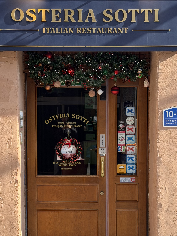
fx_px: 504
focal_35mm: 74
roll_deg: +0.4
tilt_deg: -2.4
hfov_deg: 19.9
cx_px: 83
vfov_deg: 26.3
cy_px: 146
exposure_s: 1/810
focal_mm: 6.76
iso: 80
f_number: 1.78
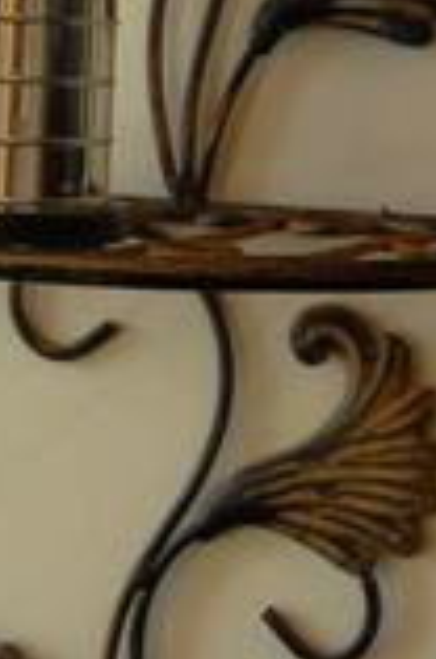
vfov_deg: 13.9
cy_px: 92
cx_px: -27
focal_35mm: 147
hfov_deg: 9.2
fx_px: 2682
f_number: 8
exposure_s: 1/20
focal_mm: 32
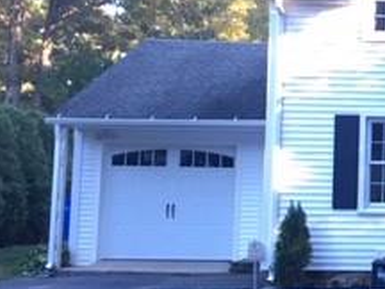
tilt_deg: +4.5
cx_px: 528
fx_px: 956
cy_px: 121
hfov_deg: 20.4
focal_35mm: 86
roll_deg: -0.3
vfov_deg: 17.2
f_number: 2.2
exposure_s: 1/30
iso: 25
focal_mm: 4.15
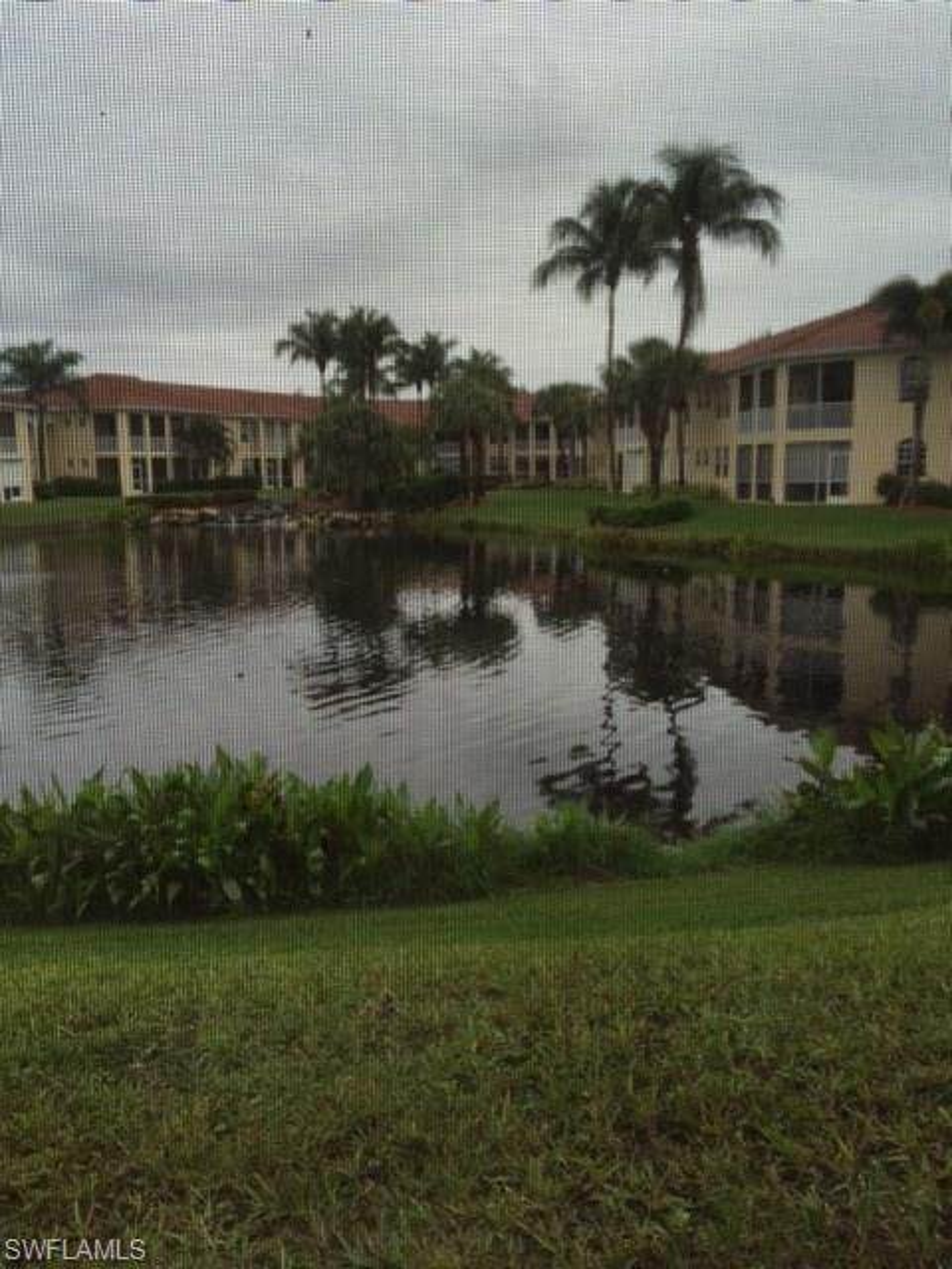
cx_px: 476
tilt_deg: -10.0
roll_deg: +1.0
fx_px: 1063
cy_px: 634
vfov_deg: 61.7
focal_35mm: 29
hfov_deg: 48.2
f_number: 2.2
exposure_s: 1/439
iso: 32
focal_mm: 4.15
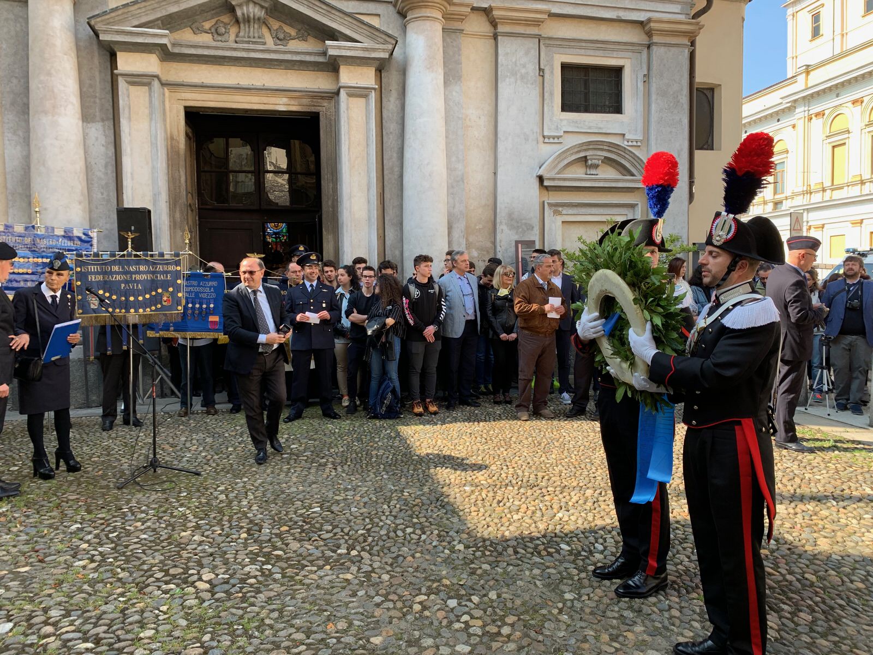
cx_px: 436
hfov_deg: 67.3
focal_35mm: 26
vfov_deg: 53.1
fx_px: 656
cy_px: 328
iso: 25
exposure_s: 1/231
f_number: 1.8
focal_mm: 4.25
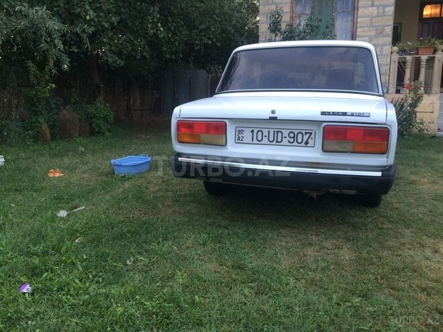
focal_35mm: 29
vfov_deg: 48.2
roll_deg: -0.2
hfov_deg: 61.7
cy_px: 166
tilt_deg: -9.6
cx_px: 222
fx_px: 371
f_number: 2.2
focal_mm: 4.15
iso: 100
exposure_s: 1/33
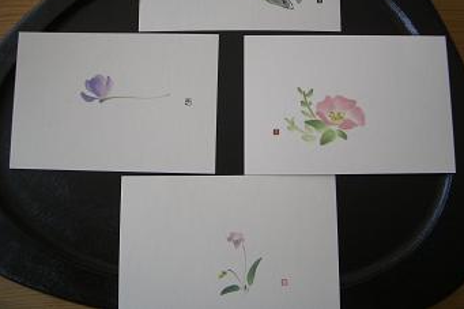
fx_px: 477
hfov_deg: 51.9
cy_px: 133
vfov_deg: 35.8
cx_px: 234
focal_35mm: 37
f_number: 2.6
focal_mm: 5.8
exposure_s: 1/200
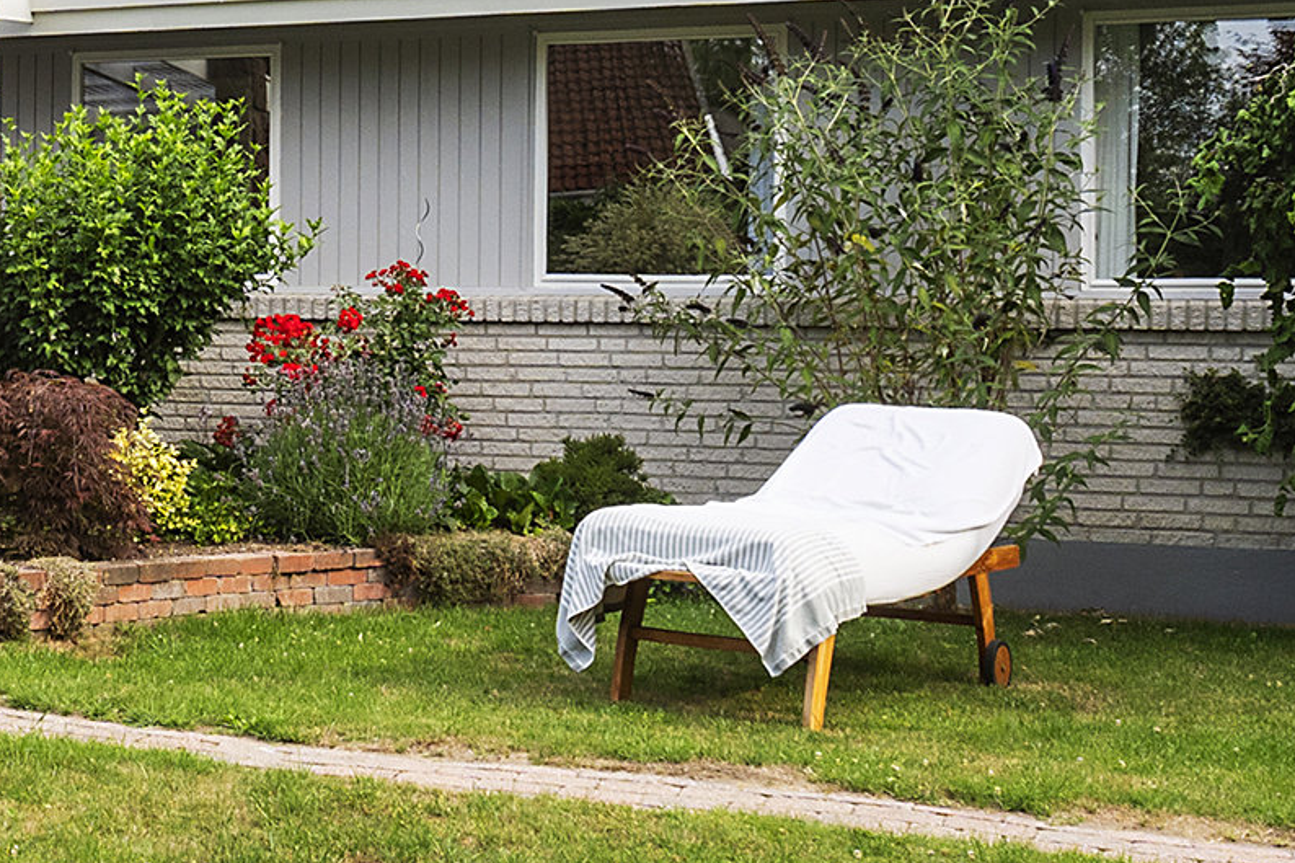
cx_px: -119
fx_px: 2547
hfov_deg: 26.4
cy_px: 295
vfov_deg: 19.2
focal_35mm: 71
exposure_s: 1/160
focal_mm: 12.5
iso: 200
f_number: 8
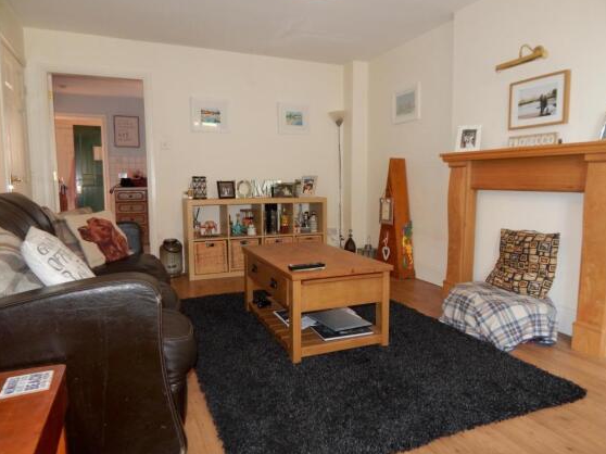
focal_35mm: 23
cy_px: 223
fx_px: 402
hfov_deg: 73.9
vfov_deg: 58.8
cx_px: 313
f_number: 3
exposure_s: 1/30
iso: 200
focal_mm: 4
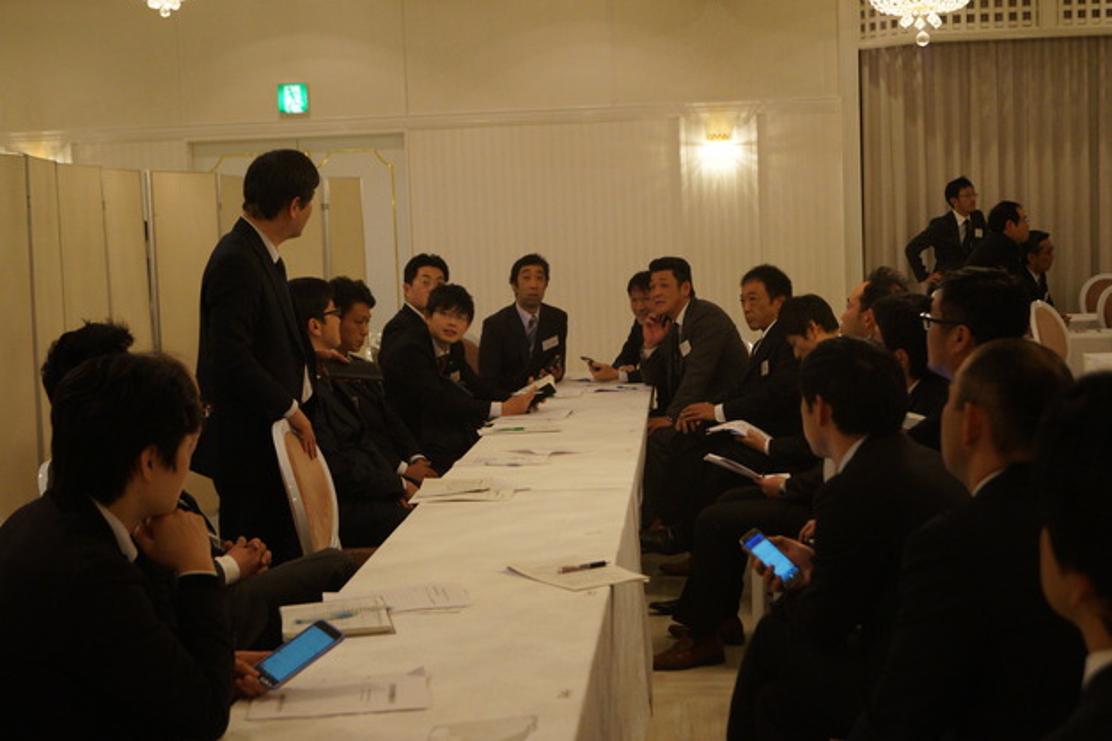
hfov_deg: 37.2
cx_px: 566
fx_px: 1653
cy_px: 373
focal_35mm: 54
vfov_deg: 25.3
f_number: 5
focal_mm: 35
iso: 1250
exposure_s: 1/60
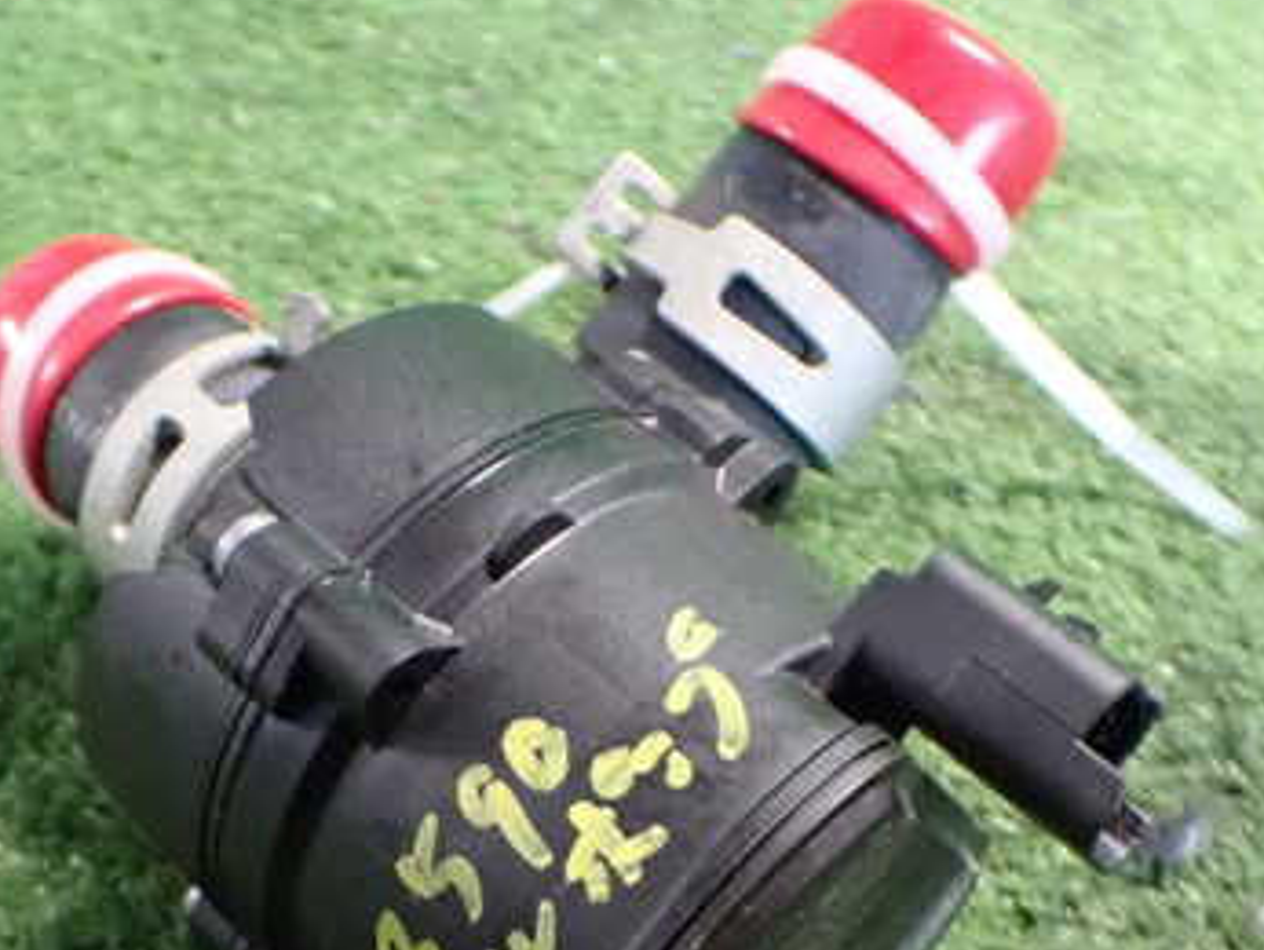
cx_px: 468
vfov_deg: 27.6
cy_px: 734
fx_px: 1900
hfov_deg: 36.6
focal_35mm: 52
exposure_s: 1/30
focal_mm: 5.4
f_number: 2.3
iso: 1250
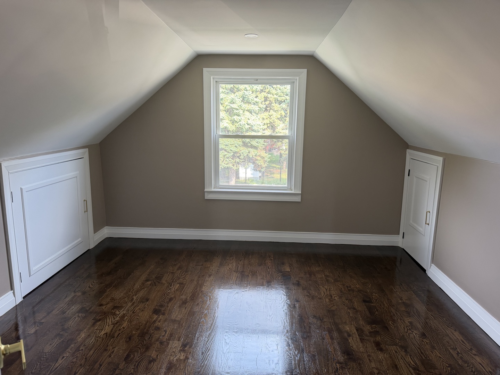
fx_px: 347
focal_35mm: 24
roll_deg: +1.5
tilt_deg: -13.4
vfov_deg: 56.8
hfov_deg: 71.6
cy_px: 188
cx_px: 250
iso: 125
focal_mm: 6.76
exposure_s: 1/121
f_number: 1.78
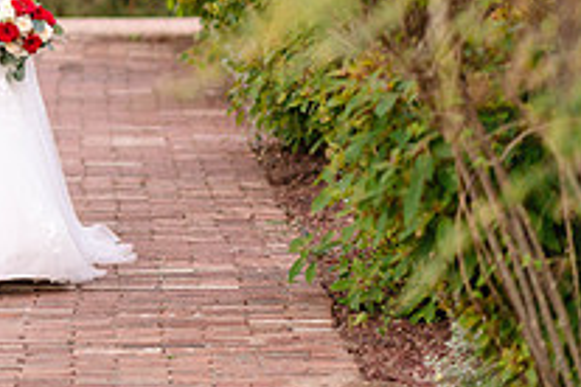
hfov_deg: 8.5
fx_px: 3841
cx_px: -225
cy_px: -57
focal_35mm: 238
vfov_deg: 5.7
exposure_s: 1/125
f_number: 1.8
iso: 800
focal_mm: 85
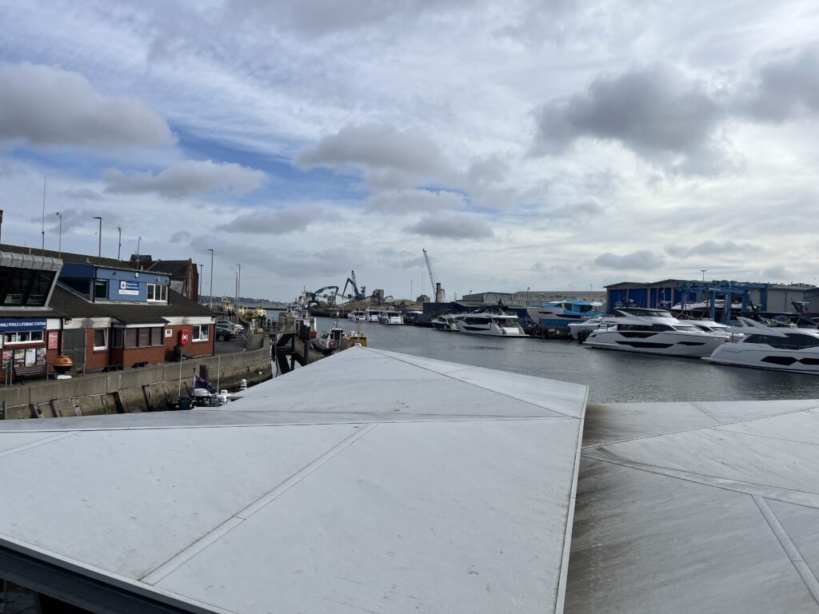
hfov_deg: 67.3
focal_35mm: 26
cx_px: 410
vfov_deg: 53.1
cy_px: 307
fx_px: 615
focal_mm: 5.1
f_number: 1.6
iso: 50
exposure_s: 1/6173
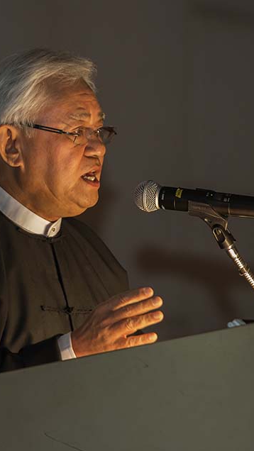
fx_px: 3782
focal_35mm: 316
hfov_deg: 3.8
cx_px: 205
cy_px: 226
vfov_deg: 6.8
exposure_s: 1/100
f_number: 3.5
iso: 1600
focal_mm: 200
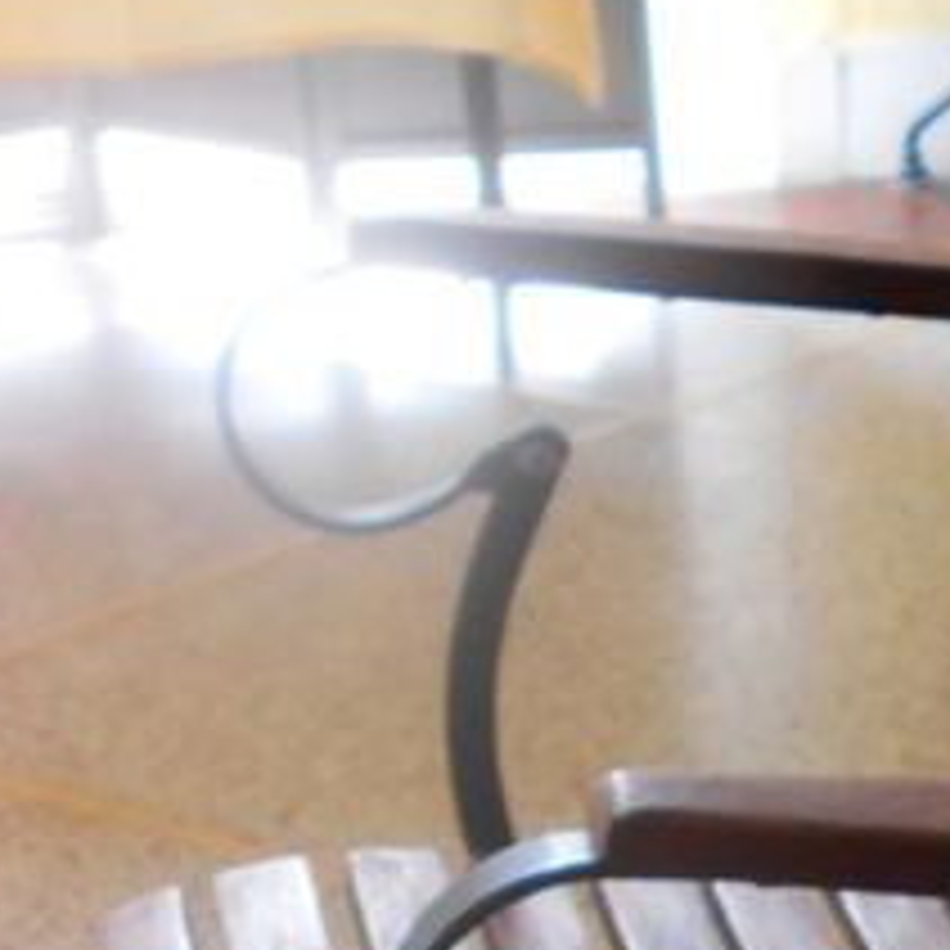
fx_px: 3384
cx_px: 955
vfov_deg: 15.3
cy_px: 1193
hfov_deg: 15.7
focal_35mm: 109
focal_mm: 4.6
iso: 140
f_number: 3.2
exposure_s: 1/30
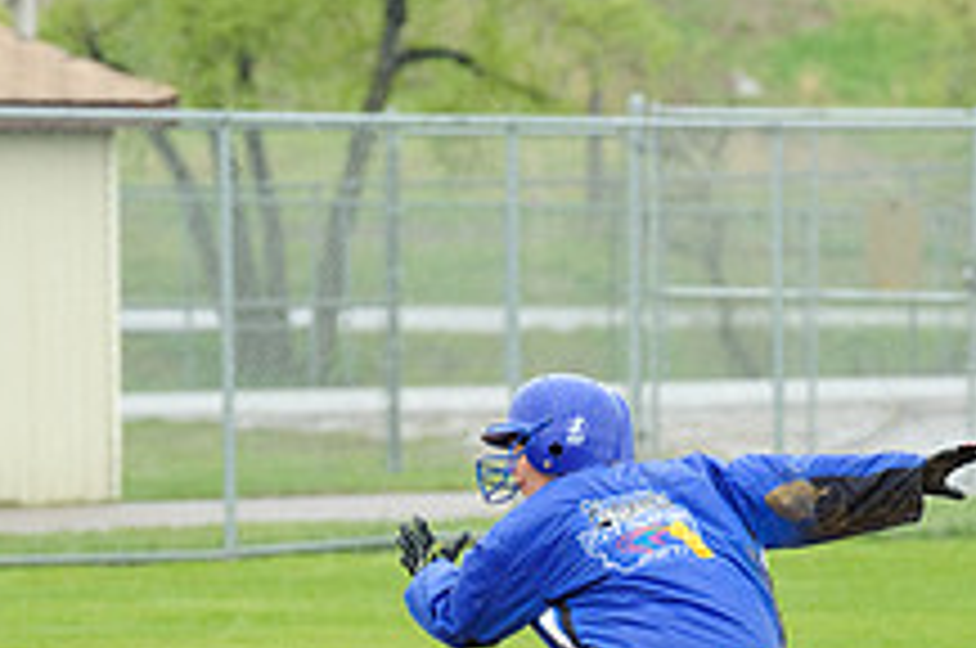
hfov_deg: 3.9
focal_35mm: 535
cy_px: 572
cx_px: 576
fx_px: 14483
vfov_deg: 2.6
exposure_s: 1/750
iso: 400
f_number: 5.6
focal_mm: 200
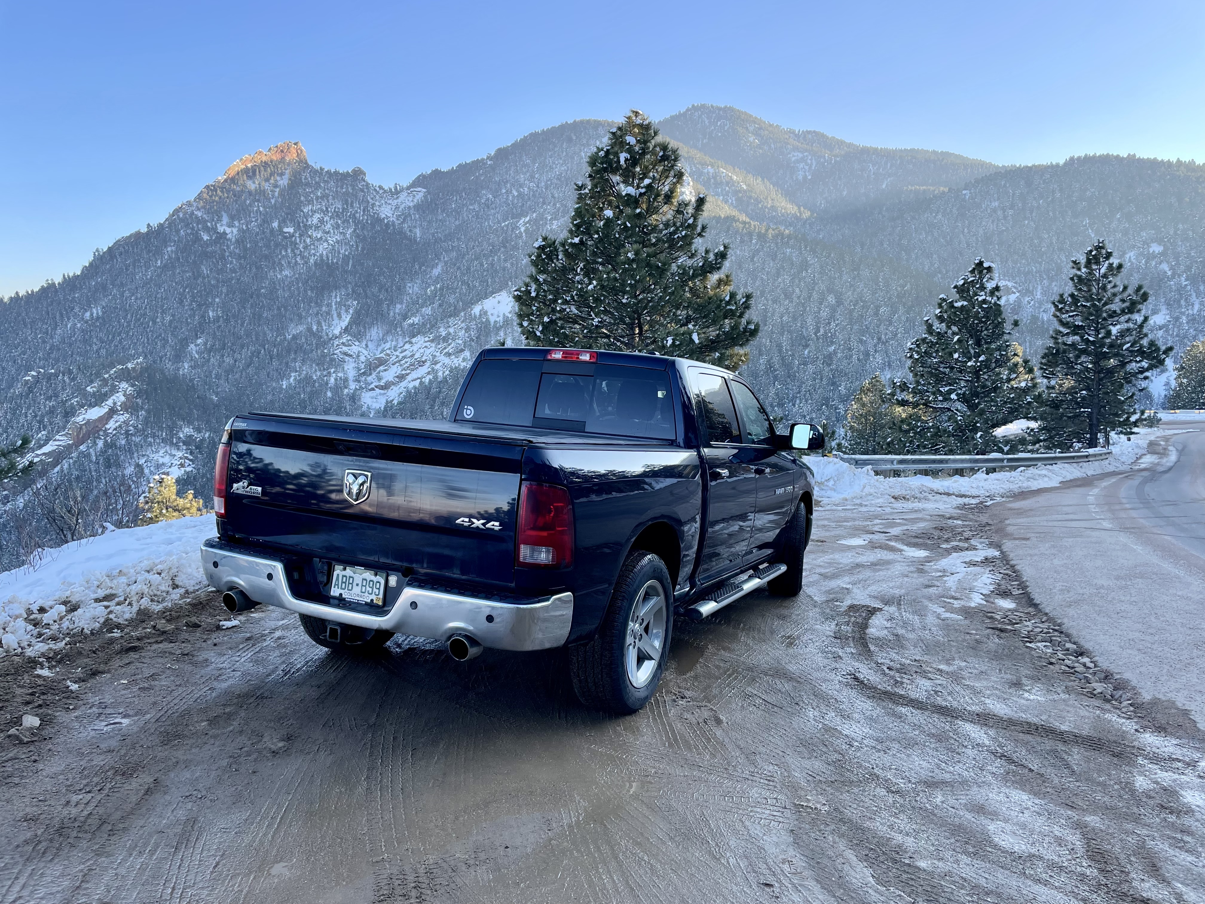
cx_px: 602
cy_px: 452
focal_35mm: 26
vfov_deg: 53.1
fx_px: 905
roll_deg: +0.4
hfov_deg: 67.3
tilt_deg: -6.2
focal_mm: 4.2
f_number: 1.6
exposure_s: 1/409
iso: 32
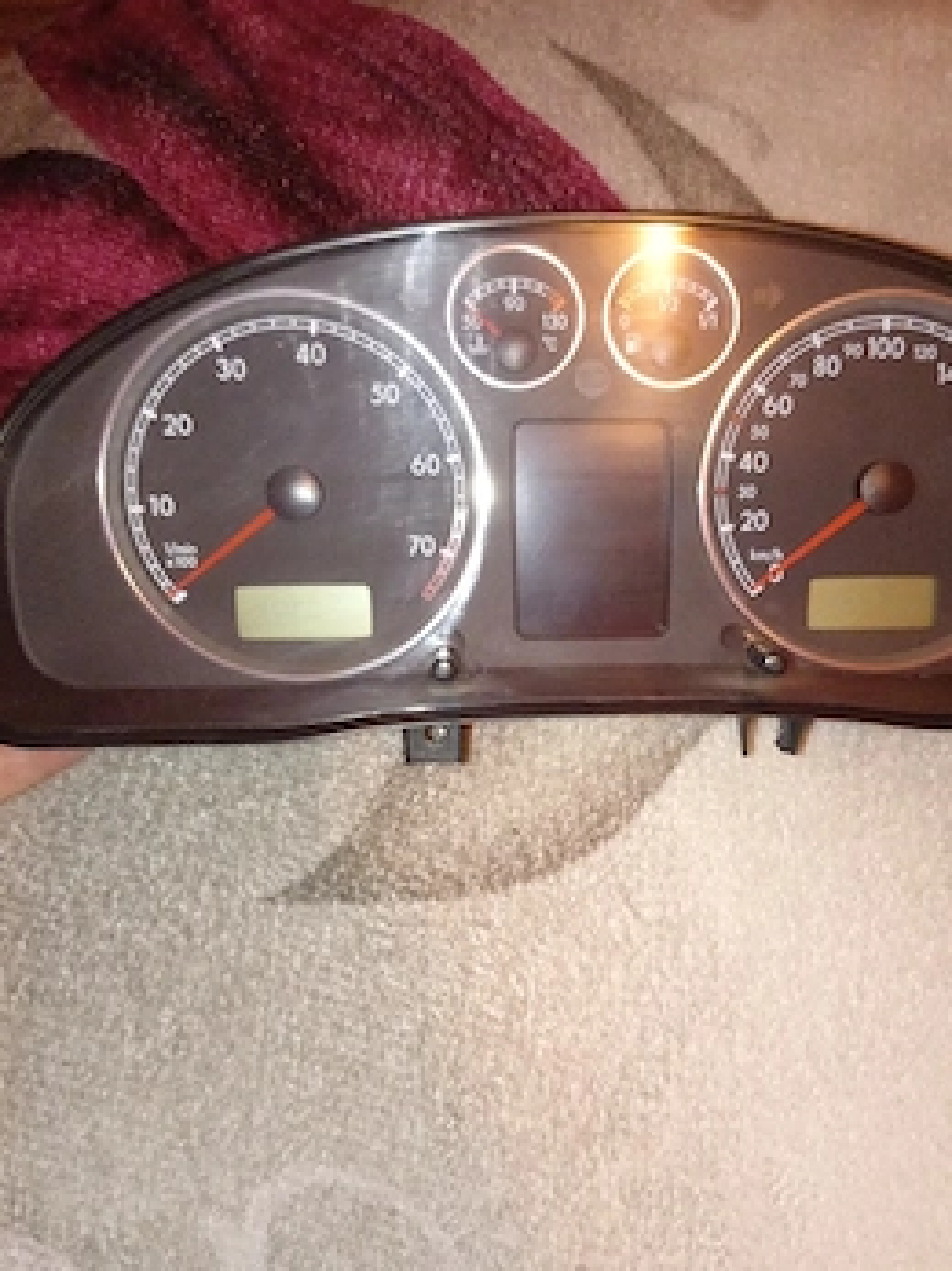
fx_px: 1101
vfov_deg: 59.8
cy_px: 722
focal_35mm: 30
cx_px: 535
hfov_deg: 46.7
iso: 1671
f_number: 1.8
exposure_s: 1/20
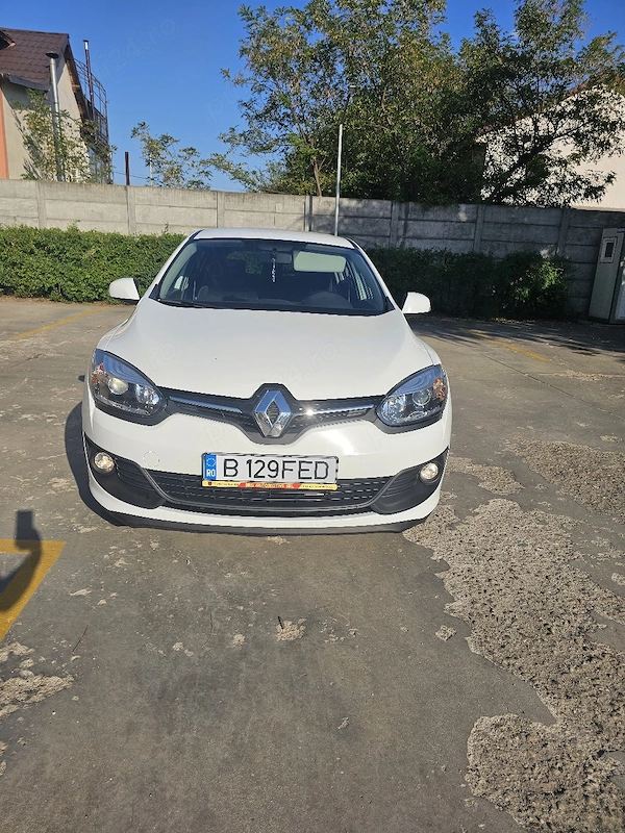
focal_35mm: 23
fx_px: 554
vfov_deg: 73.9
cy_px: 416
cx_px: 312
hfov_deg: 58.9
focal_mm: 6.3
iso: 16
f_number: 1.7
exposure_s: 1/1667
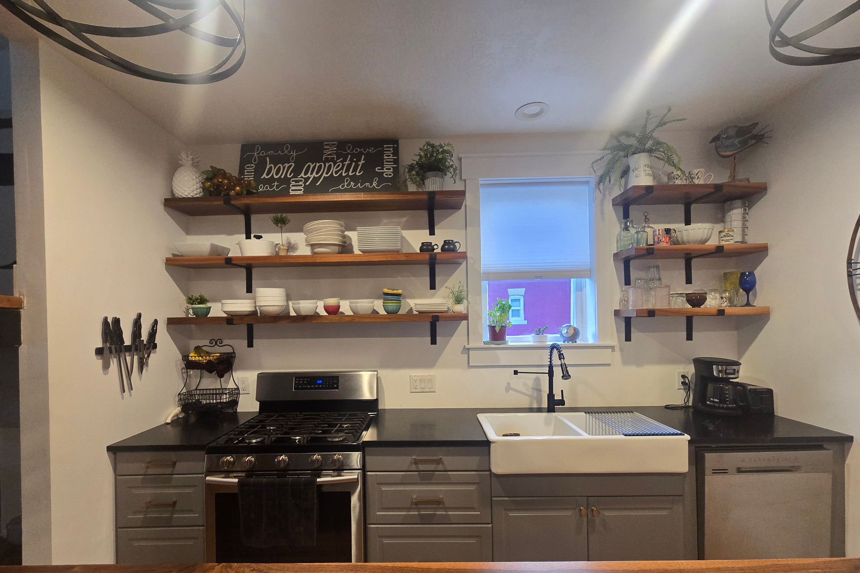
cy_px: 331
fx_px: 334
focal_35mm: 14
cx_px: 431
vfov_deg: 80.6
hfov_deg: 104.2
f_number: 2.2
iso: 250
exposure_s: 1/60
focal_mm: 2.2
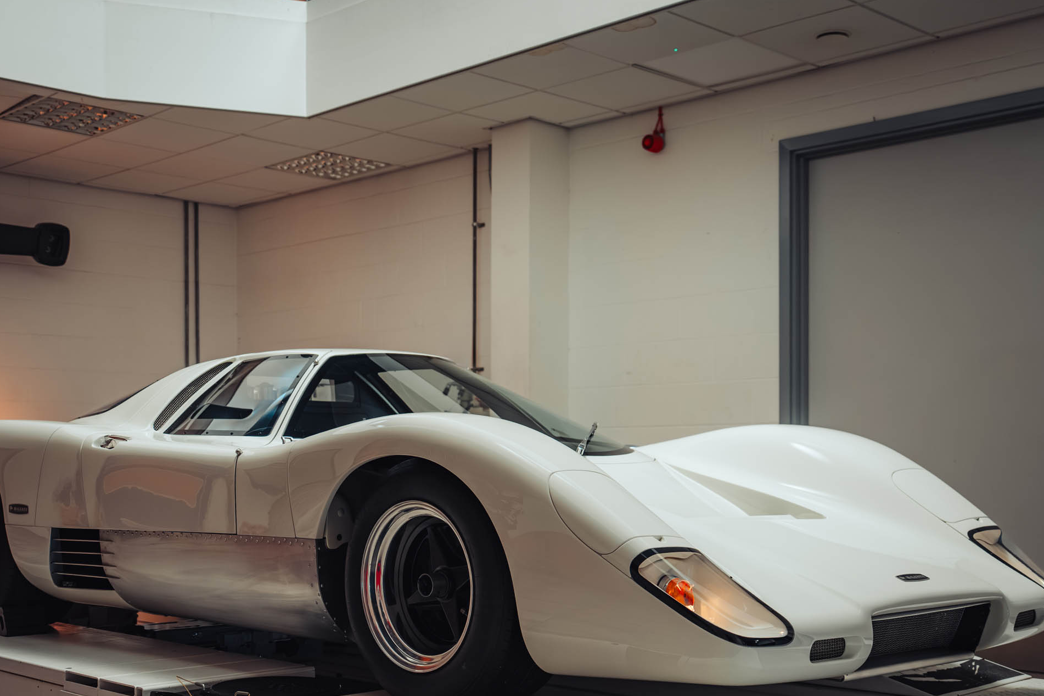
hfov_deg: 42.6
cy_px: 486
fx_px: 1334
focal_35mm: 46
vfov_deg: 29.0
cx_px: 424
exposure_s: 1/50
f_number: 2.8
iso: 400
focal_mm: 27
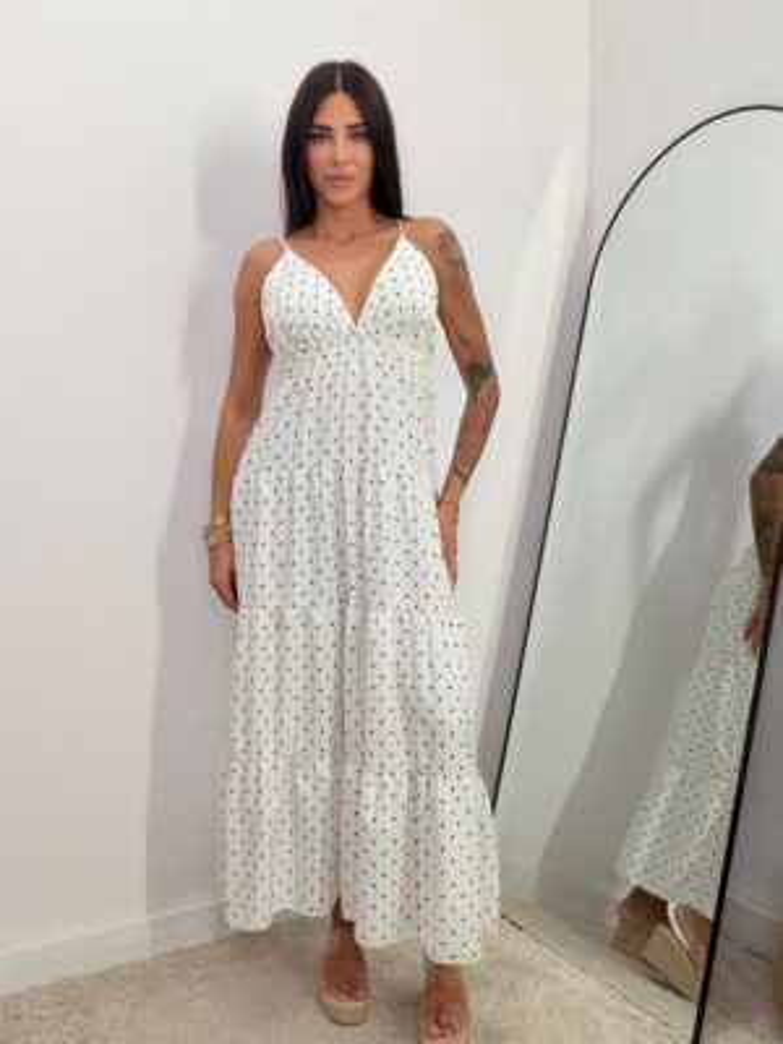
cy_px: 522
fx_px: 905
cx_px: 392
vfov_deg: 60.0
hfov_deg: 46.8
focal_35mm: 30
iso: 50
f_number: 1.9
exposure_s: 1/81
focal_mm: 2.71
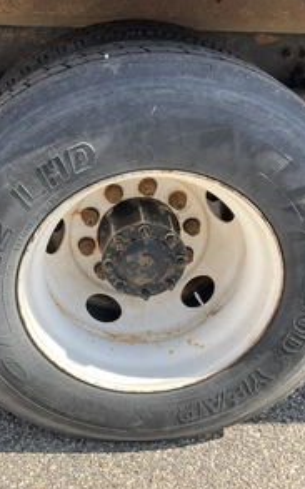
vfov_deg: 47.2
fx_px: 559
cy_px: 249
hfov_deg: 30.4
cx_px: 113
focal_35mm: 42
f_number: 1.8
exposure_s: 1/482
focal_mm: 3
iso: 25
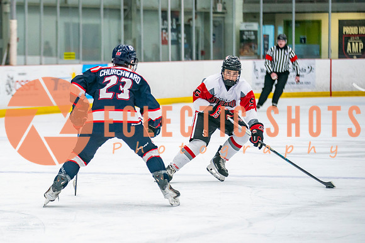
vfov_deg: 6.3
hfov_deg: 9.4
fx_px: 2228
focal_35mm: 220
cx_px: 104
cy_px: 109
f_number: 2.8
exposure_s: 1/640
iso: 2000
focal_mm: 140
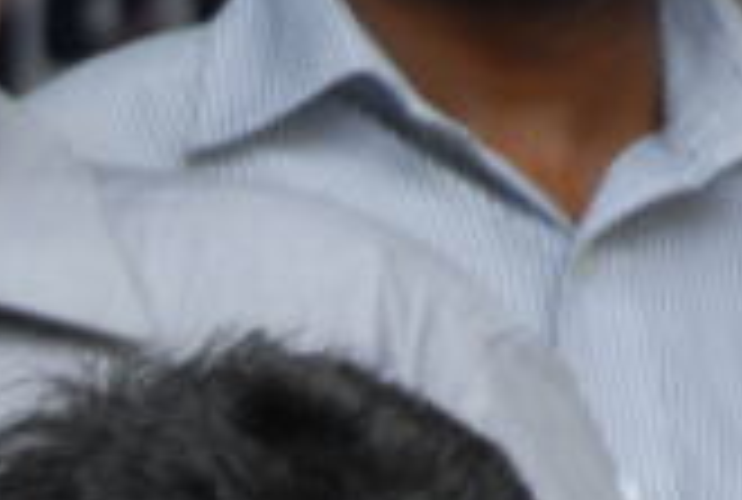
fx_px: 18231
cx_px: -540
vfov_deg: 1.6
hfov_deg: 2.3
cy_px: 957
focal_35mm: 882
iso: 250
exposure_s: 1/125
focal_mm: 95
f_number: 5.6
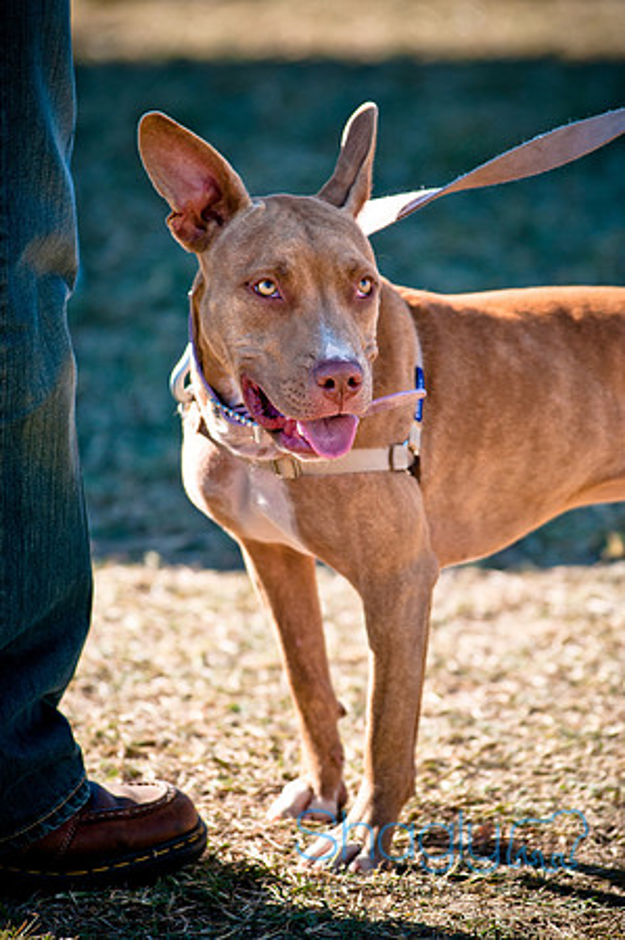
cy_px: 470
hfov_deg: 4.6
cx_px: 312
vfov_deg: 6.9
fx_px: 7830
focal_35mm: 300
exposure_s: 1/800
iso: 200
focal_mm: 200
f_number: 4
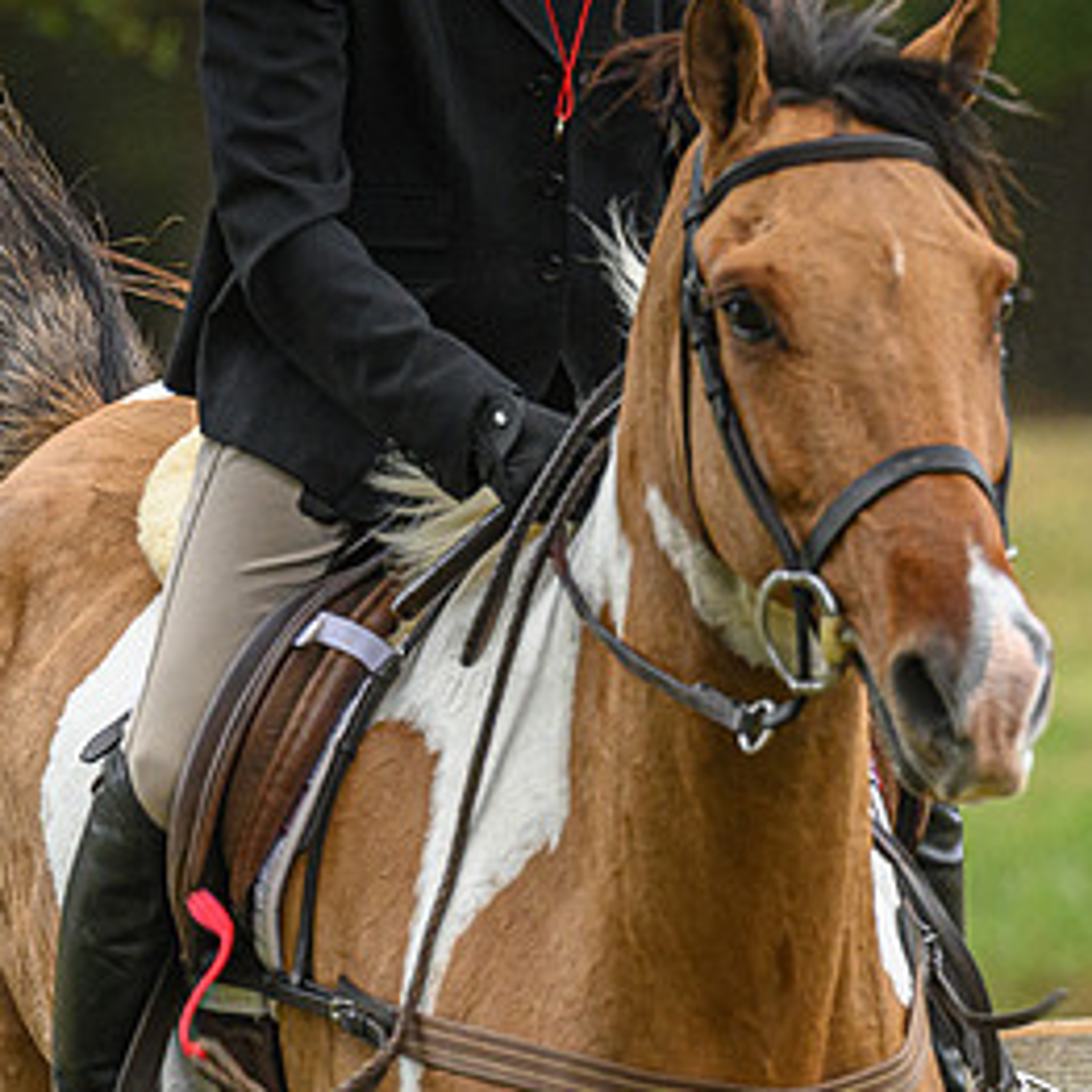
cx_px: 507
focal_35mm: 608
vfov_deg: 2.9
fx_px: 21700
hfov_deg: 2.9
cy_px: 192
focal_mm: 190
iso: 800
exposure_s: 1/640
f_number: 3.5
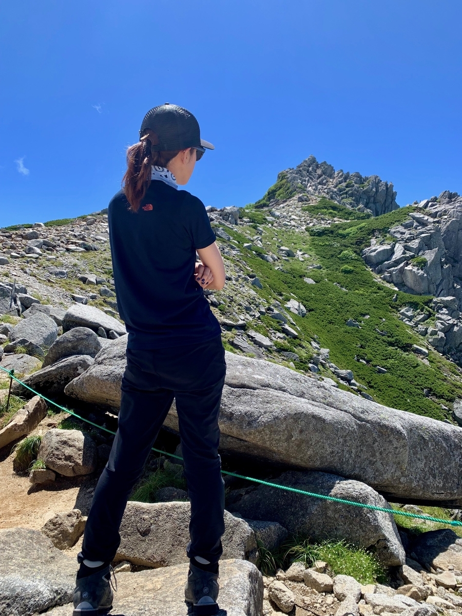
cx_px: 231
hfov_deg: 53.1
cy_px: 308
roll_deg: -1.5
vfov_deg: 67.3
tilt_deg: +2.8
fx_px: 463
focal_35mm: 26
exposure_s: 1/1235
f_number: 1.8
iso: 25
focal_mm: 4.25
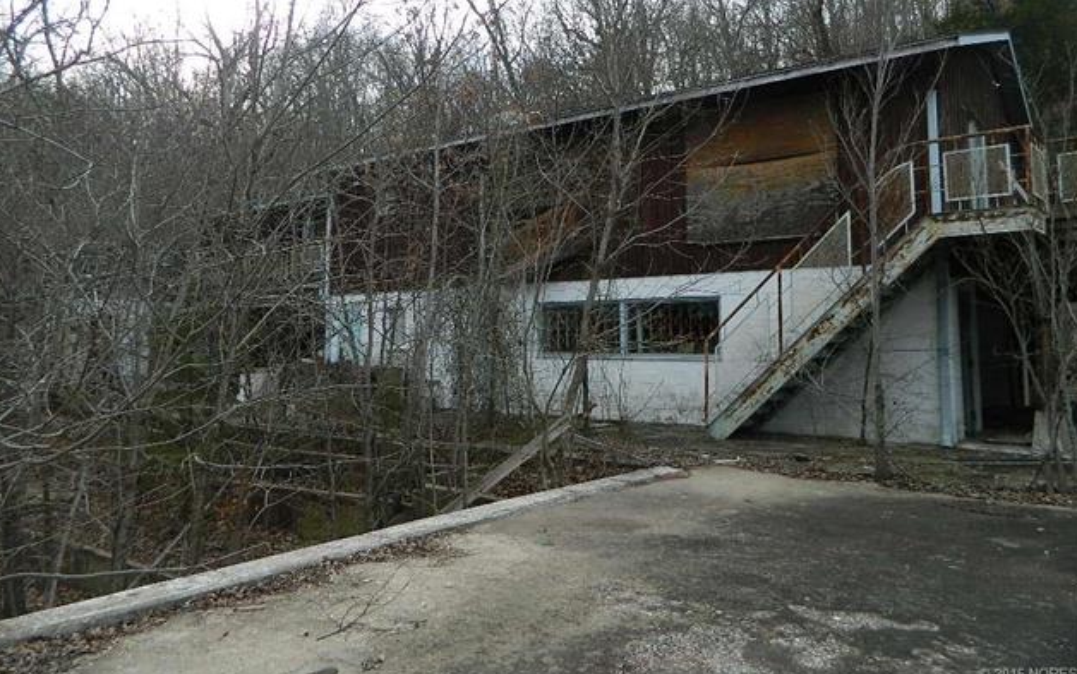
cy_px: 273
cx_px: 537
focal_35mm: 27
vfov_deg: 45.8
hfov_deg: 68.4
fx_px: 793
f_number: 3.1
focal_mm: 4.5
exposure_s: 1/320
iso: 80
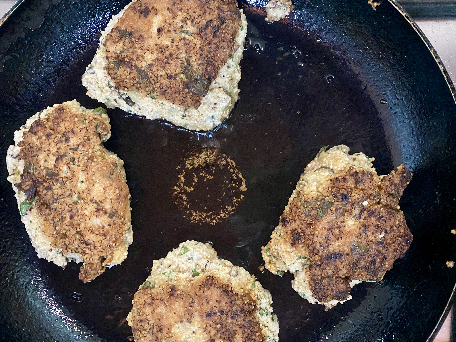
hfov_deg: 65.3
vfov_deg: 51.4
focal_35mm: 27
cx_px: 228
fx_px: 356
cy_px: 171
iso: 800
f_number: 1.8
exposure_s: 1/30
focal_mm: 4.25
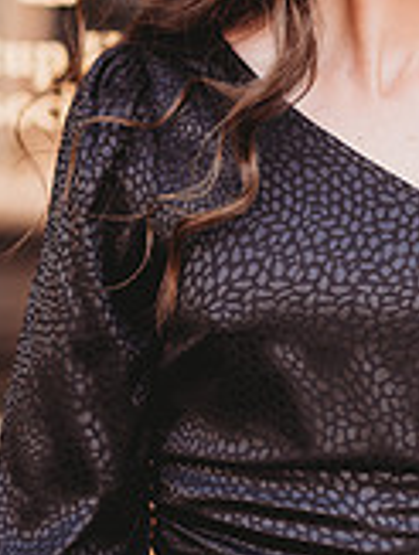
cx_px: 392
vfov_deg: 8.7
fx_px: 3617
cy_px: -136
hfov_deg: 6.6
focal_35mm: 225
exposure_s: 1/250
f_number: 2.5
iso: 200
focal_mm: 85
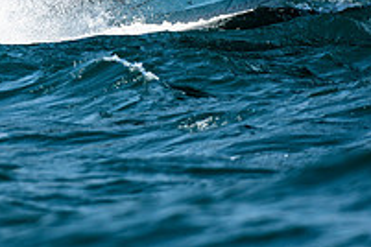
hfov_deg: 1.5
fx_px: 13839
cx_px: -90
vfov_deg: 1.0
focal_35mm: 1343
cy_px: -108
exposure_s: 1/1600
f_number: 5
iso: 400
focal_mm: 310
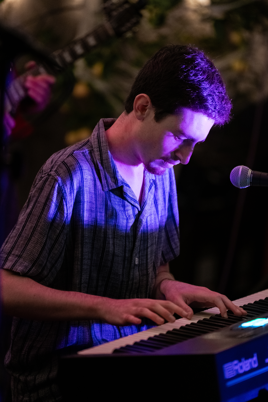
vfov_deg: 10.3
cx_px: 134
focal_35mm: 200
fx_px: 2233
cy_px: 201
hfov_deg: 6.9
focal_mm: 200
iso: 3200
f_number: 2.8
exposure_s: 1/160
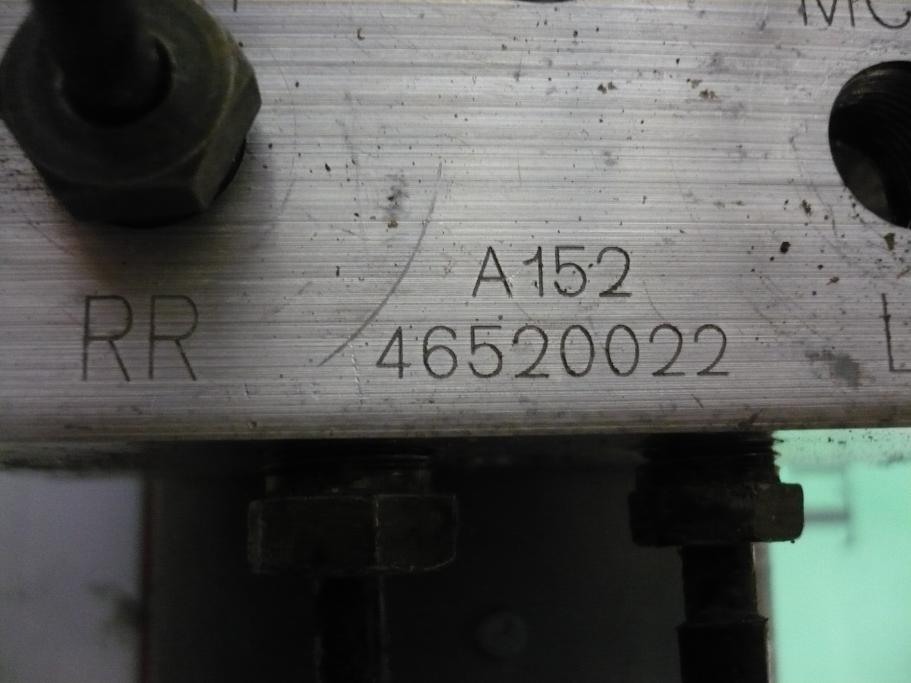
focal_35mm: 35
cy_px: 342
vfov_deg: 40.7
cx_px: 456
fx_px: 921
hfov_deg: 52.6
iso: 400
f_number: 2.8
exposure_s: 1/8
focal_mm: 5.8
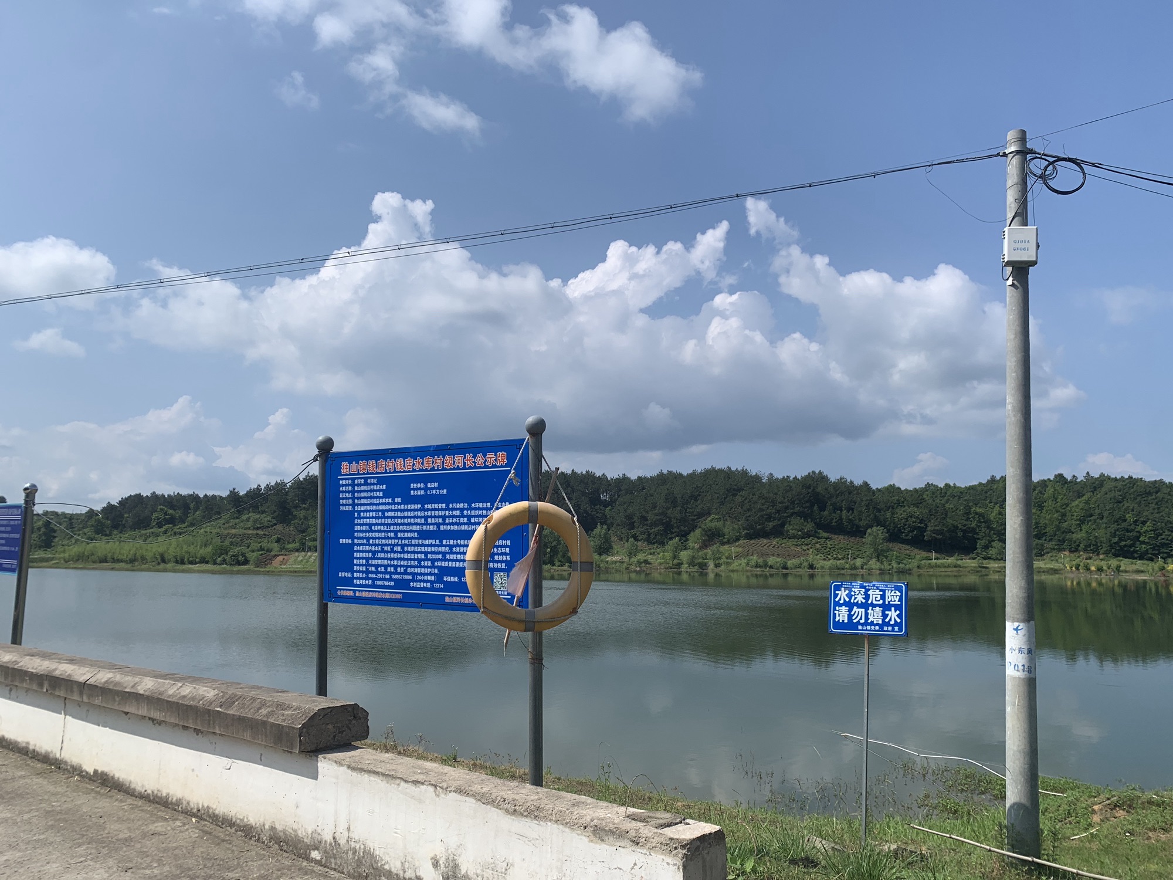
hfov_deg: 67.3
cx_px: 586
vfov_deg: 53.1
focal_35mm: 26
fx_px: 881
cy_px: 440
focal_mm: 4.25
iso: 25
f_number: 1.8
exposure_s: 1/3788
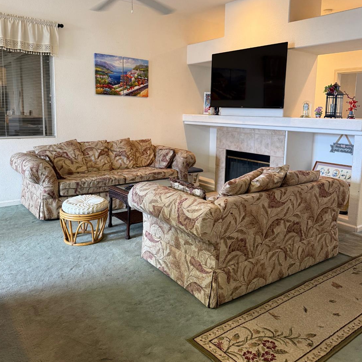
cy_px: 156
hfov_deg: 55.6
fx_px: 343
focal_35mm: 29
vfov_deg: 55.4
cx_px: 182
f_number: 1.78
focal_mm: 6.76
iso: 250
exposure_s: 1/60
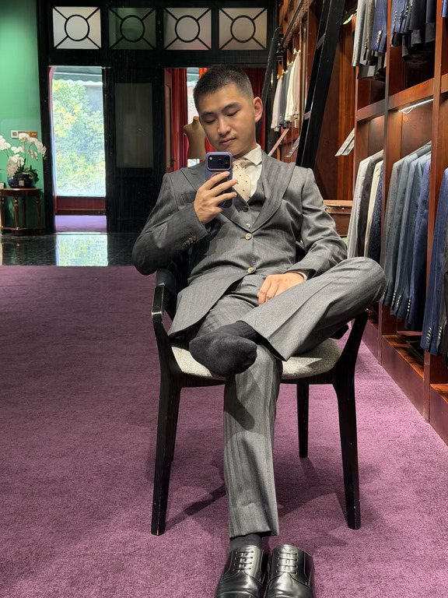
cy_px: 299
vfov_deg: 39.7
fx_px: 828
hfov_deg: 30.3
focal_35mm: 48
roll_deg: +0.3
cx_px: 224
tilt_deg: -10.0
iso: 250
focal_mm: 6.76
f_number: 1.78
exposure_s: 1/100
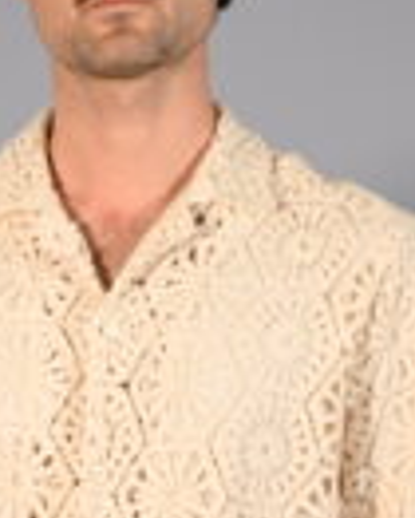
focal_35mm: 247
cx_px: 126
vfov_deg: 7.8
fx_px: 3782
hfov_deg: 6.3
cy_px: 554
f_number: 4.8
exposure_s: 1/30
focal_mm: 51
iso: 500
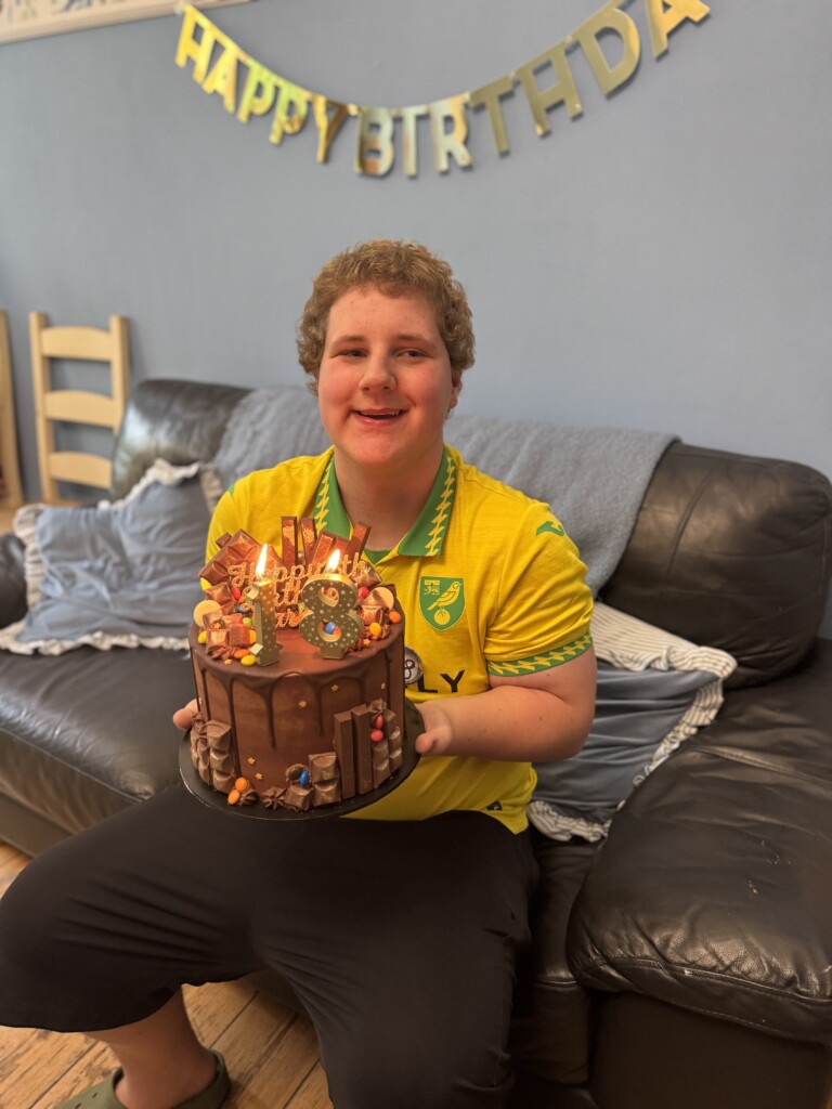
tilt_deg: -20.0
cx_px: 416
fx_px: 769
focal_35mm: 24
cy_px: 554
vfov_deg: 71.6
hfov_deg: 56.8
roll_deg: +0.0
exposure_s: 1/50
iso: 400
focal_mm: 6.76
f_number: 1.78
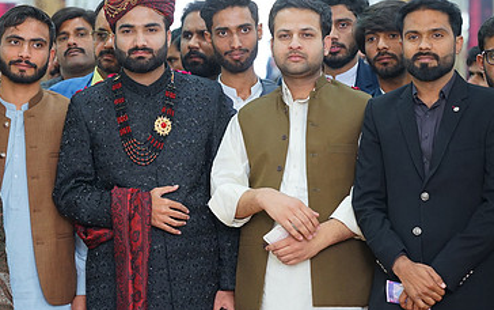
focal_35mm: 138
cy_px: 112
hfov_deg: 15.1
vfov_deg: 9.5
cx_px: 160
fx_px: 1859
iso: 1000
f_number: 2.8
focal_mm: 85
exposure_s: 1/160
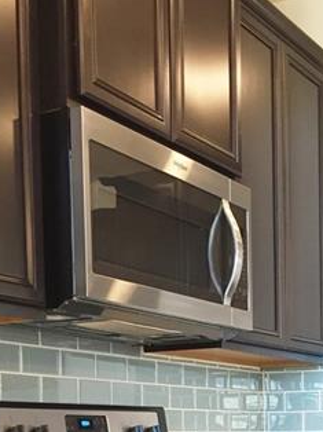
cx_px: 286
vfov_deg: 25.3
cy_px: 482
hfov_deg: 20.3
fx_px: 885
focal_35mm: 71
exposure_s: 1/30
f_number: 2.2
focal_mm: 4.15
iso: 64
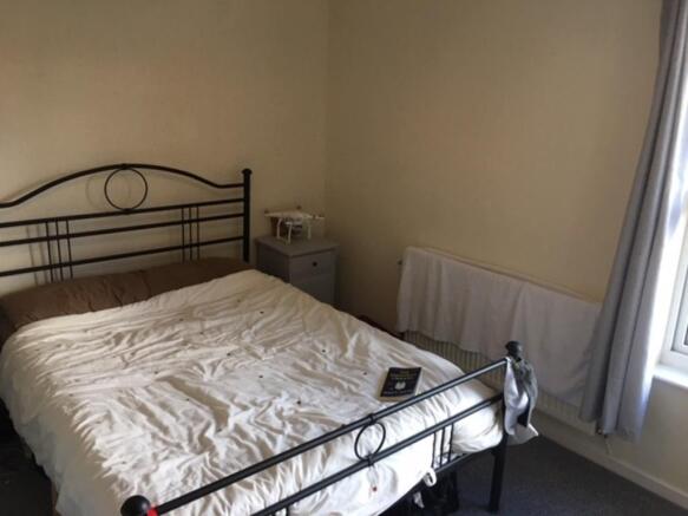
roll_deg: -2.3
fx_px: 576
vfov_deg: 48.2
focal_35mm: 29
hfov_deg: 61.7
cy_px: 258
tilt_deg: -15.2
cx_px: 344
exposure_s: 1/33
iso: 40
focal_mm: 4.15
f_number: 2.2
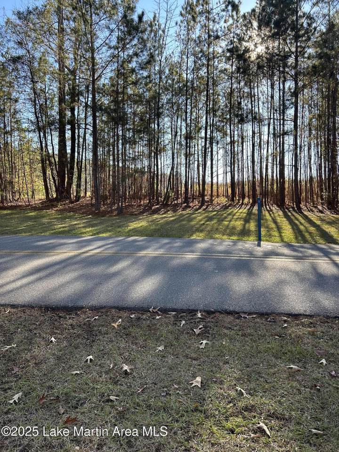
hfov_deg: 53.1
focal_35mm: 26
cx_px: 170
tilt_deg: -1.9
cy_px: 226
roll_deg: +0.0
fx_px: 339
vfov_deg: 67.3
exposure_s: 1/650
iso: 50
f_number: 1.5
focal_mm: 5.7
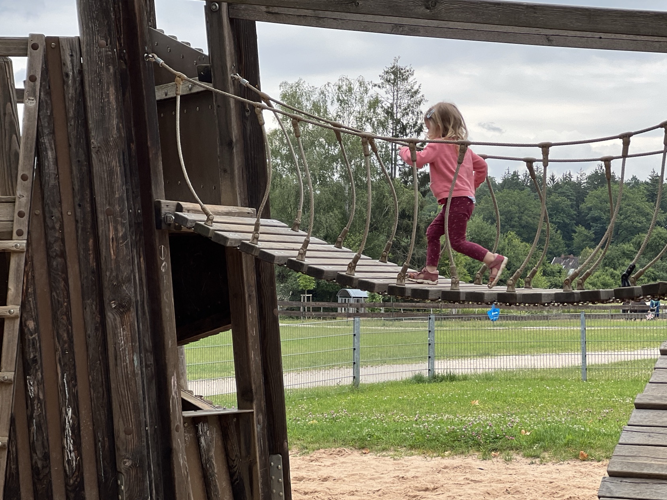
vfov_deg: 16.1
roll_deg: -0.8
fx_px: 1772
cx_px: 395
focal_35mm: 92
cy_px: 235
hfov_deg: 21.3
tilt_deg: +3.3
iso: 20
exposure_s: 1/124
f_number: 2.8
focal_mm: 9
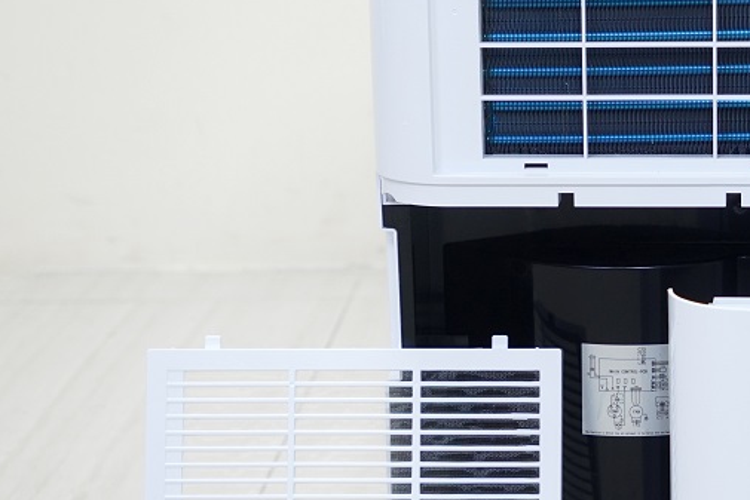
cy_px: 242
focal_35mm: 126
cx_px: 640
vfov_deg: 10.9
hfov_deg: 16.1
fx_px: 2631
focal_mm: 35.4
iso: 320
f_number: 2.8
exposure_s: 1/100
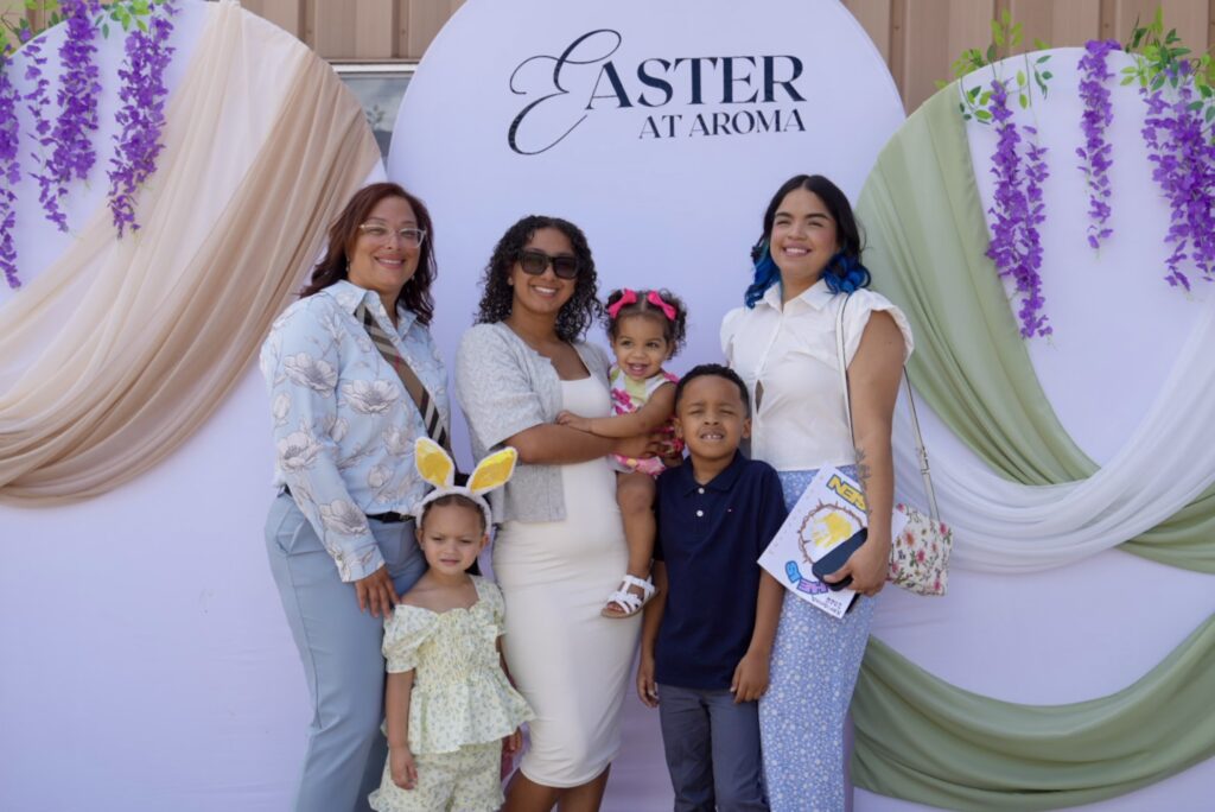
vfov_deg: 40.0
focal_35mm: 33
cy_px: 406
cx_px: 608
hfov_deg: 57.2
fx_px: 1114
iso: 100
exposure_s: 1/500
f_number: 4.5
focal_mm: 33
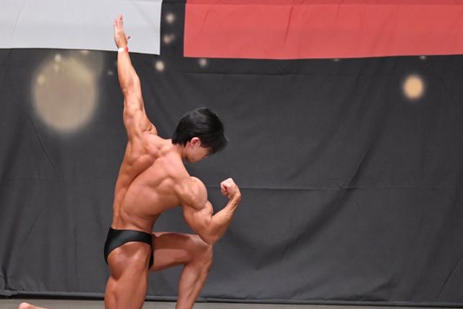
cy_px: 192
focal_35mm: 293
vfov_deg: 4.7
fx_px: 3768
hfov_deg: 7.0
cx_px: 143
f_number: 5.6
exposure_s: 1/400
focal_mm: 135
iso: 6400
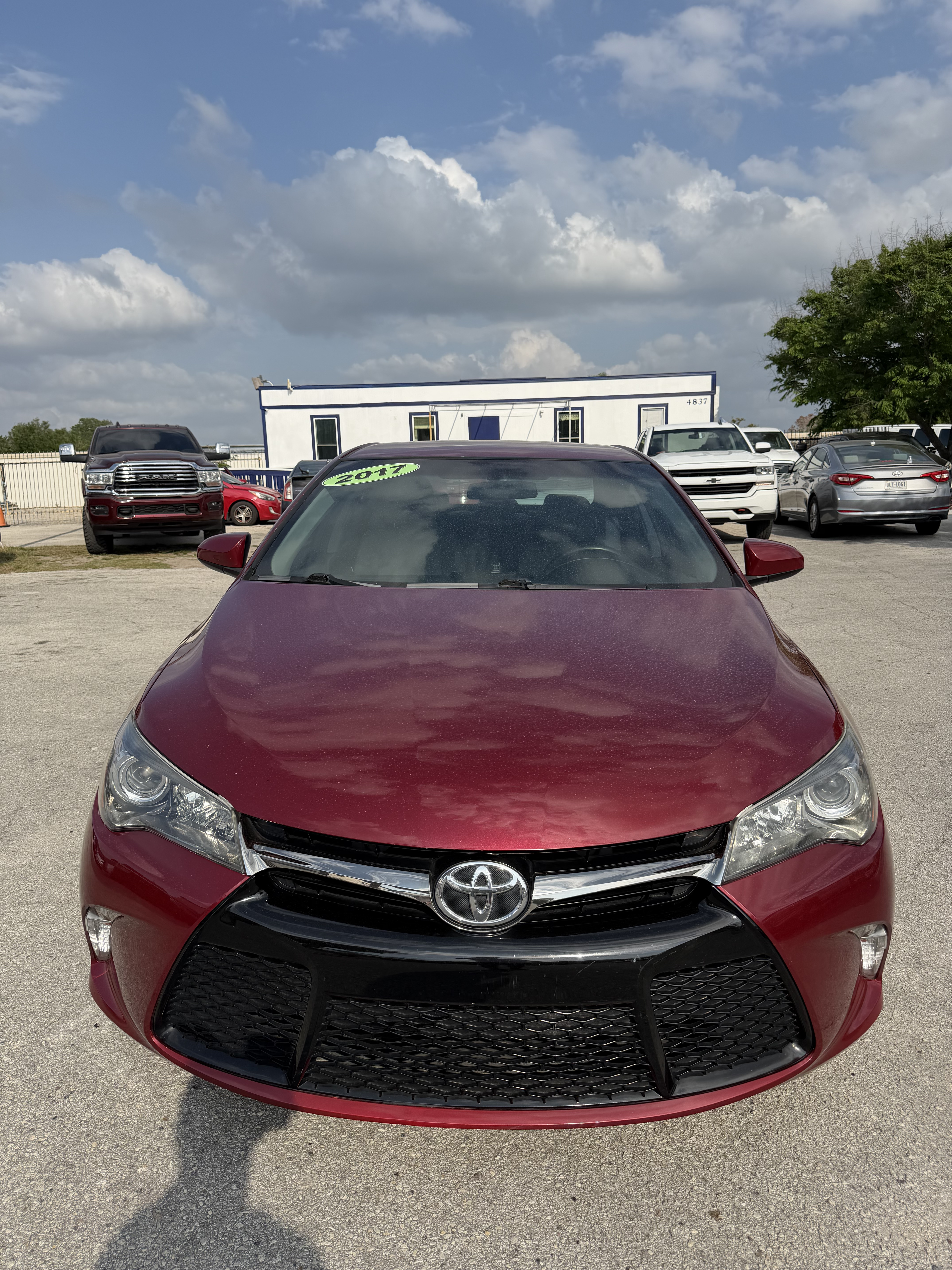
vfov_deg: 71.6
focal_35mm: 24
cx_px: 476
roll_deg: +2.1
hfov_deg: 56.8
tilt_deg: -10.3
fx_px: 880
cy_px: 635
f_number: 1.78
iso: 80
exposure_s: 1/5714
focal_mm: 6.76
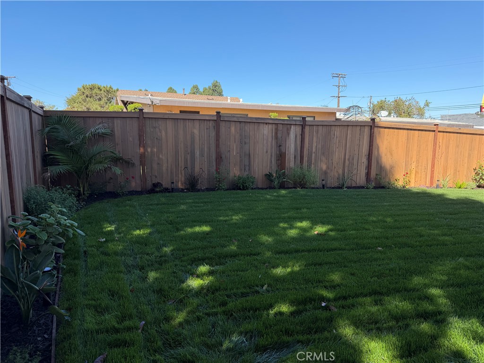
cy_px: 182
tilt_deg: -8.9
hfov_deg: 71.6
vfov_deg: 56.8
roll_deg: -0.1
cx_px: 242
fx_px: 336
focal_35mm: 24
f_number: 1.78
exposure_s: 1/1949
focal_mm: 6.76
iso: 80
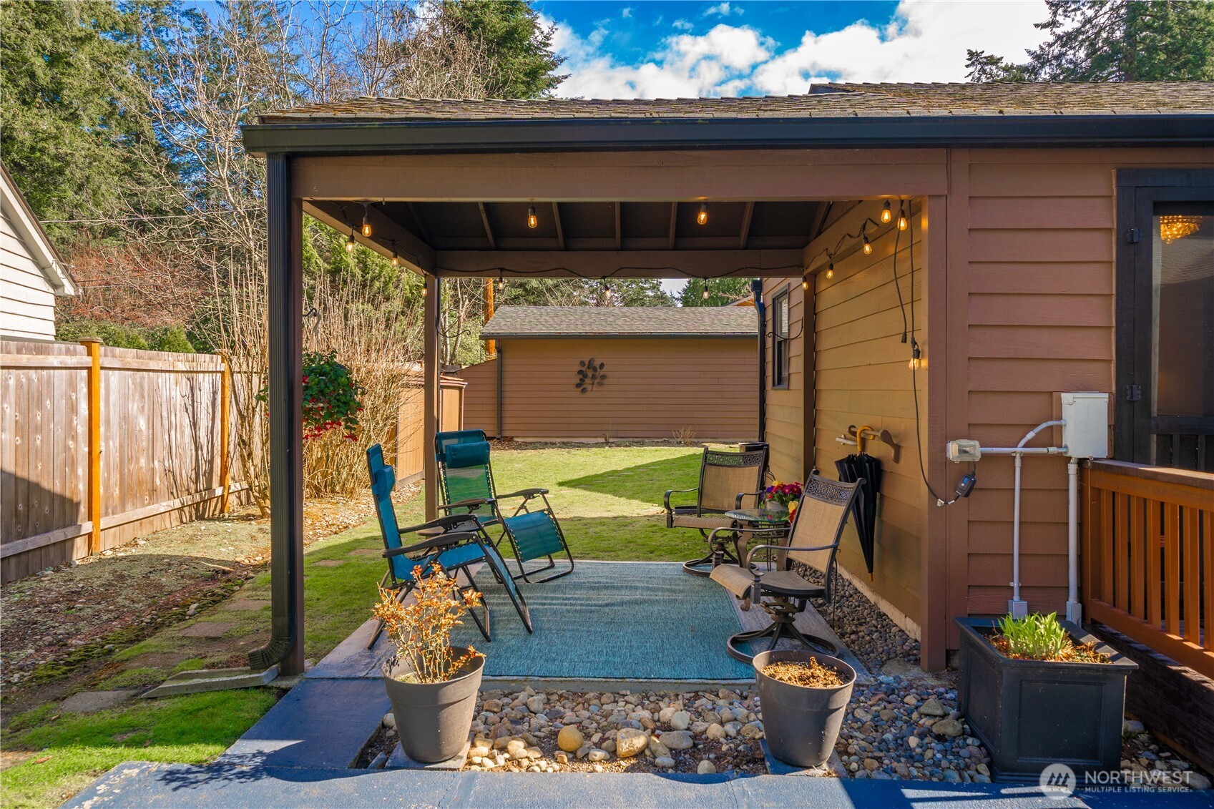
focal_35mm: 24
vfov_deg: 53.1
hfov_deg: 73.7
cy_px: 404
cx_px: 607
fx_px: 809
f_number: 6.7
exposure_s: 1/60
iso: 100
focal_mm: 24
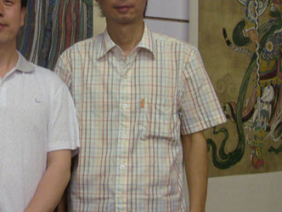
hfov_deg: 25.0
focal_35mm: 76
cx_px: 34
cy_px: 53
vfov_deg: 19.3
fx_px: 619
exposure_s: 1/20
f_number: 3.5
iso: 200
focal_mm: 6
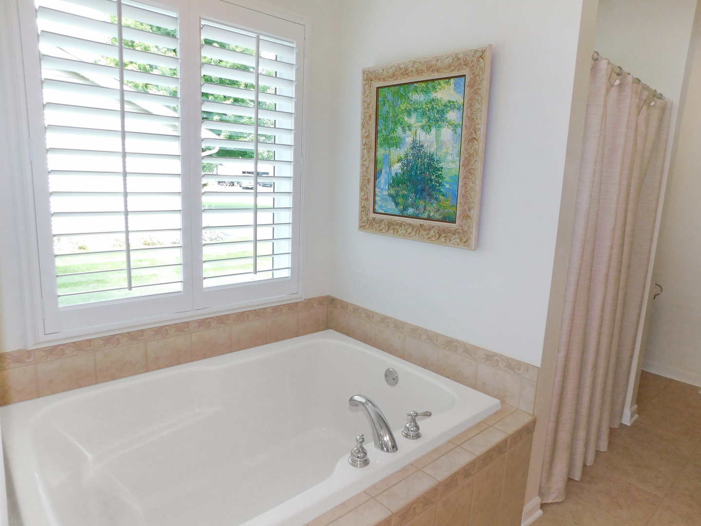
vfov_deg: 58.9
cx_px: 350
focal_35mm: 23
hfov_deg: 73.9
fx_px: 466
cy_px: 263
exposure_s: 1/100
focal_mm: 4
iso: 125
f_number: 3
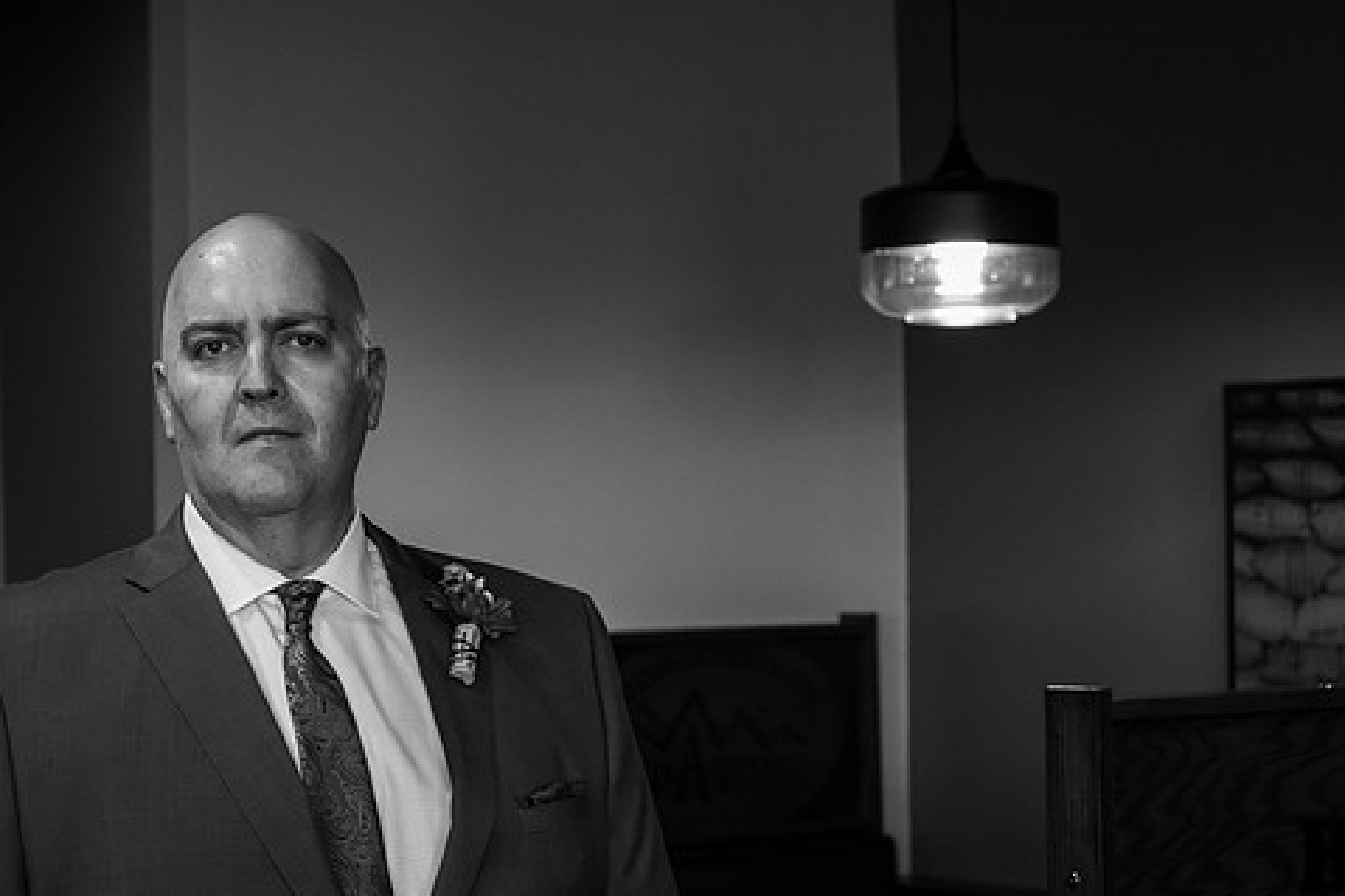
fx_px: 3847
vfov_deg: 13.3
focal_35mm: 103
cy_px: 463
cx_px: 559
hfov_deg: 19.8
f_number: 5.6
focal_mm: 85
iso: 4500
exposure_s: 1/200
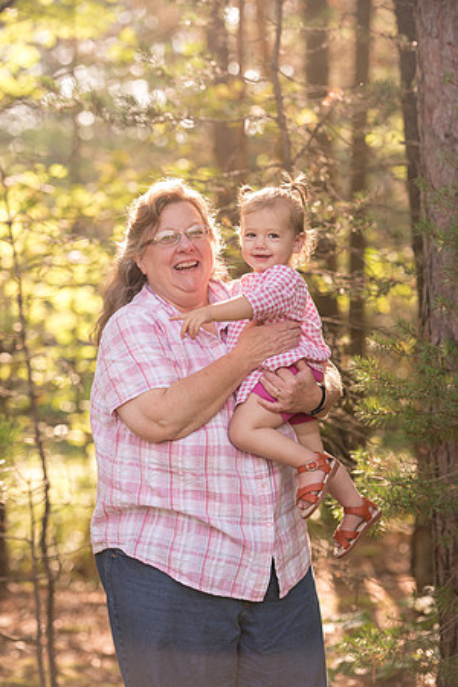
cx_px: 229
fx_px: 2137
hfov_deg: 12.2
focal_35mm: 112
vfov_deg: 18.3
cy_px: 344
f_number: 3.5
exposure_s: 1/500
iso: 400
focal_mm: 112
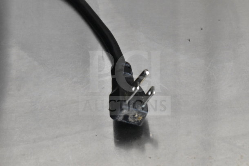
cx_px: 124
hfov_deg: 24.6
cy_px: 83
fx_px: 571
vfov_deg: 16.6
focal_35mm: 82
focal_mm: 55
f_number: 8
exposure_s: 1/250
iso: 6400
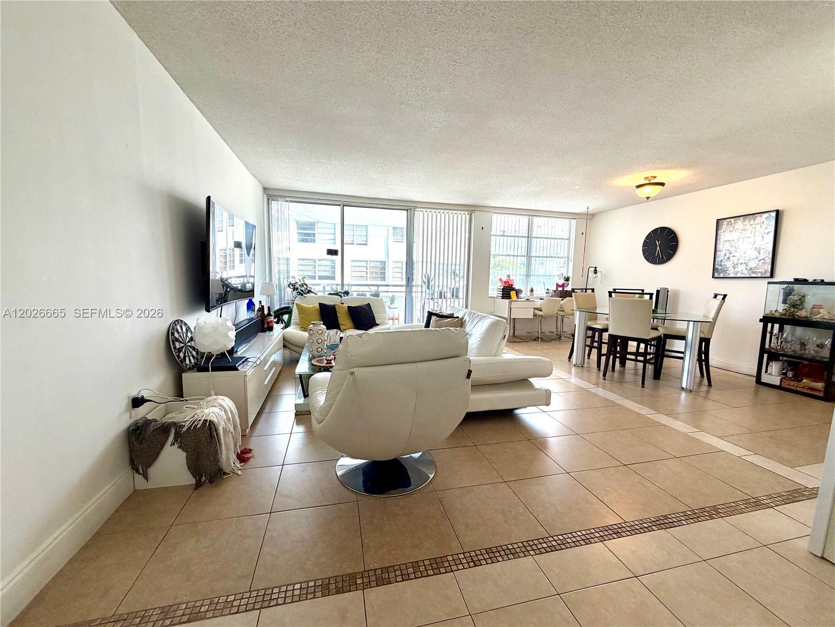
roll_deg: -1.1
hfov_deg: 102.1
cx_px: 418
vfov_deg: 85.7
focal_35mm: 14
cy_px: 314
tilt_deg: -7.0
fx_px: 338
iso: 160
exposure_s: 1/120
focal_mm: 2.22
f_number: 2.2
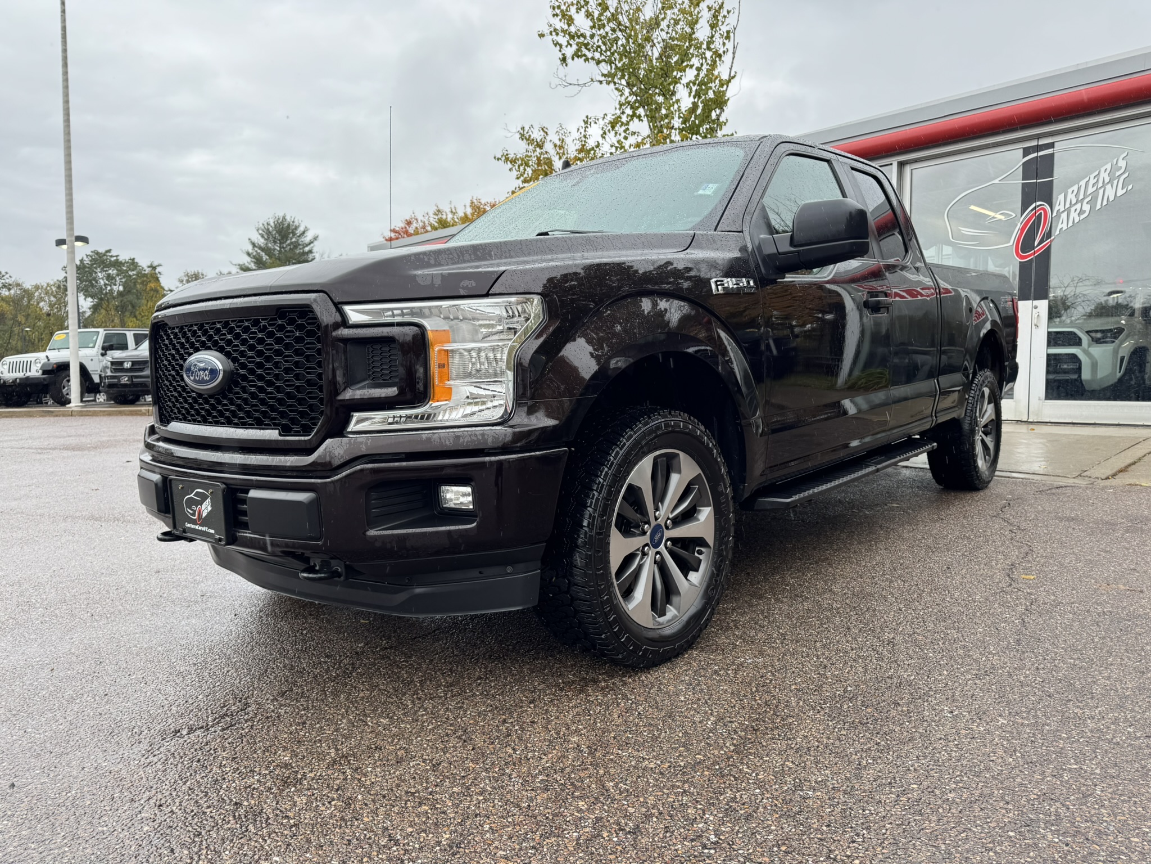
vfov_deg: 56.8
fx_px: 798
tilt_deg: -3.3
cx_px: 576
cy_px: 432
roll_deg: -0.7
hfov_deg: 71.6
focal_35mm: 24
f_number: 1.78
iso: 80
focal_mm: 6.76
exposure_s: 1/488
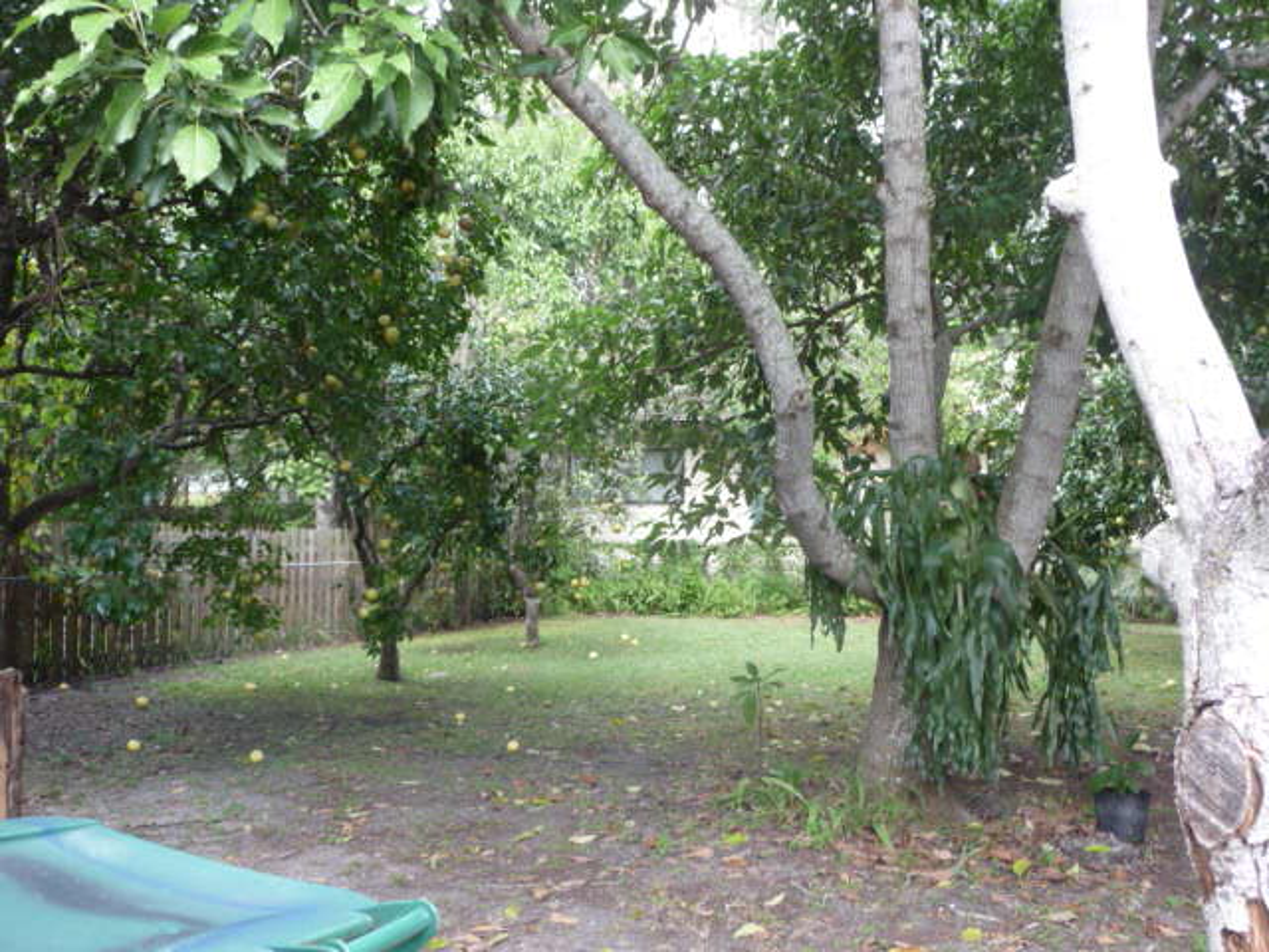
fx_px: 1283
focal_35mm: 35
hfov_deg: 52.6
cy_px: 476
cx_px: 634
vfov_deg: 40.7
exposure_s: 1/40
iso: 100
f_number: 3.3
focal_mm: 4.7
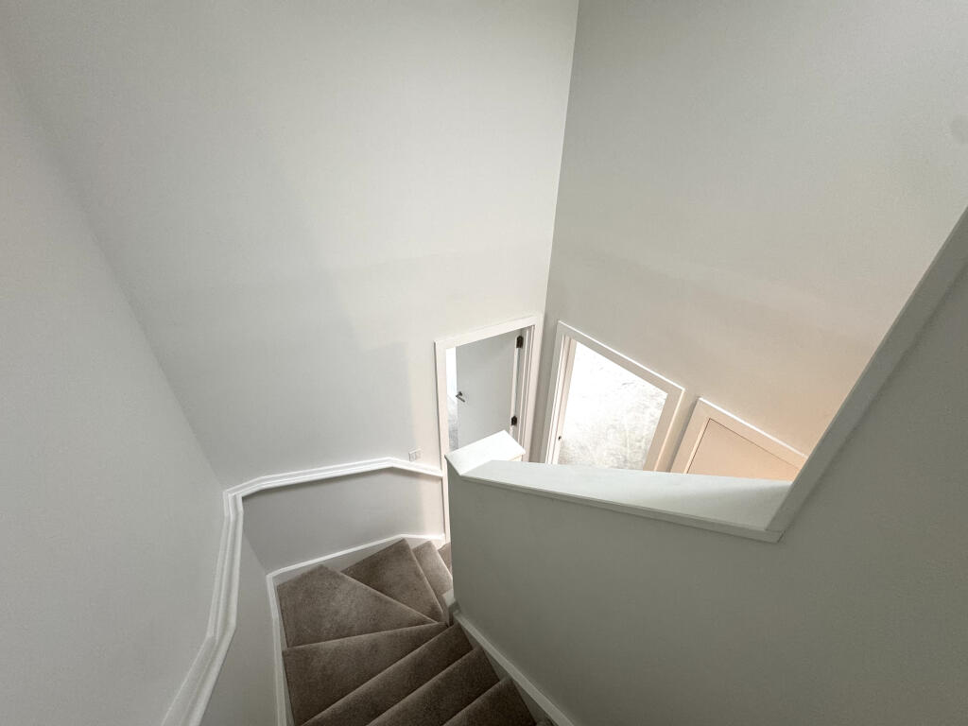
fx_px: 391
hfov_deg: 102.1
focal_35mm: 14
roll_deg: -1.0
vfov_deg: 85.7
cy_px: 363
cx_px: 484
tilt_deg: -30.5
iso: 160
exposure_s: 1/99
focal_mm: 2.22
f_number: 2.2
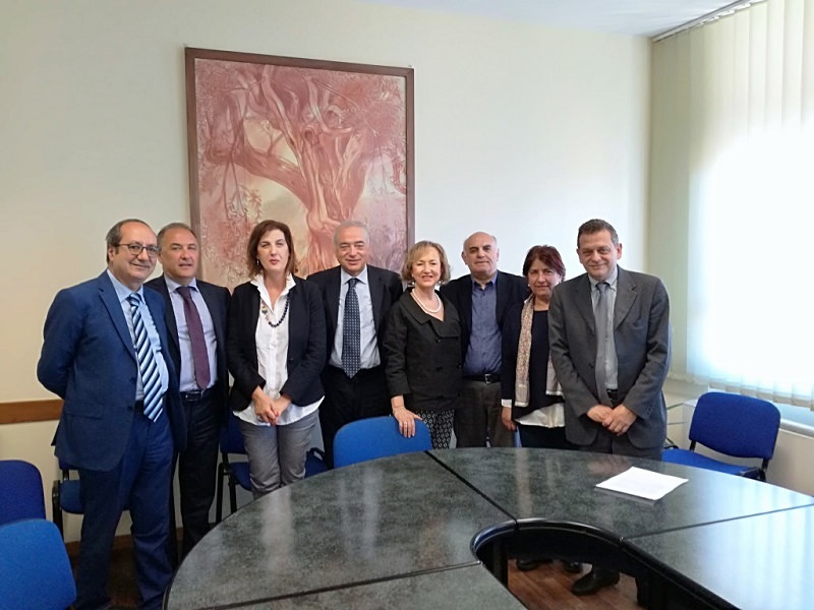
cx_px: 407
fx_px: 635
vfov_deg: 51.4
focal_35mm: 27
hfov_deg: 65.3
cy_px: 305
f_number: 2
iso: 160
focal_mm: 3.79
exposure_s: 1/33.3
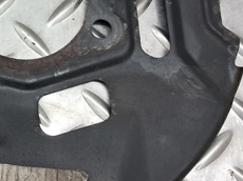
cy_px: 43
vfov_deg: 19.4
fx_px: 526
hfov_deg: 24.6
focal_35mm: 75
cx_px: -10
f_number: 1.8
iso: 125
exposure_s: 1/50
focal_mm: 4
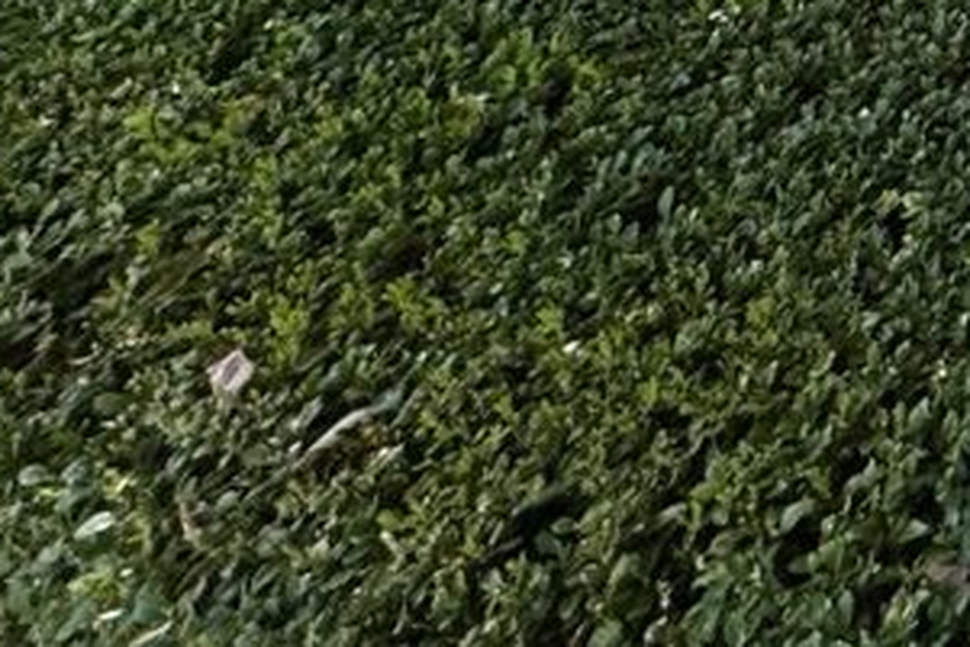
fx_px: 1563
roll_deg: +0.5
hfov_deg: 22.0
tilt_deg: -14.0
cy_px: -682
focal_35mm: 58
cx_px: 1731
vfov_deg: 16.8
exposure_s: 1/281
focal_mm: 2.22
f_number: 2.2
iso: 40
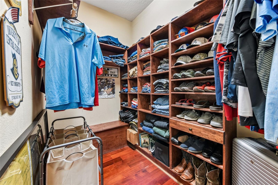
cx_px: 139
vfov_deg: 81.2
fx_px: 108
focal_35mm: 14
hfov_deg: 104.3
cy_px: 92
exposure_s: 1.3
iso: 400
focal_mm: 14
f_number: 8
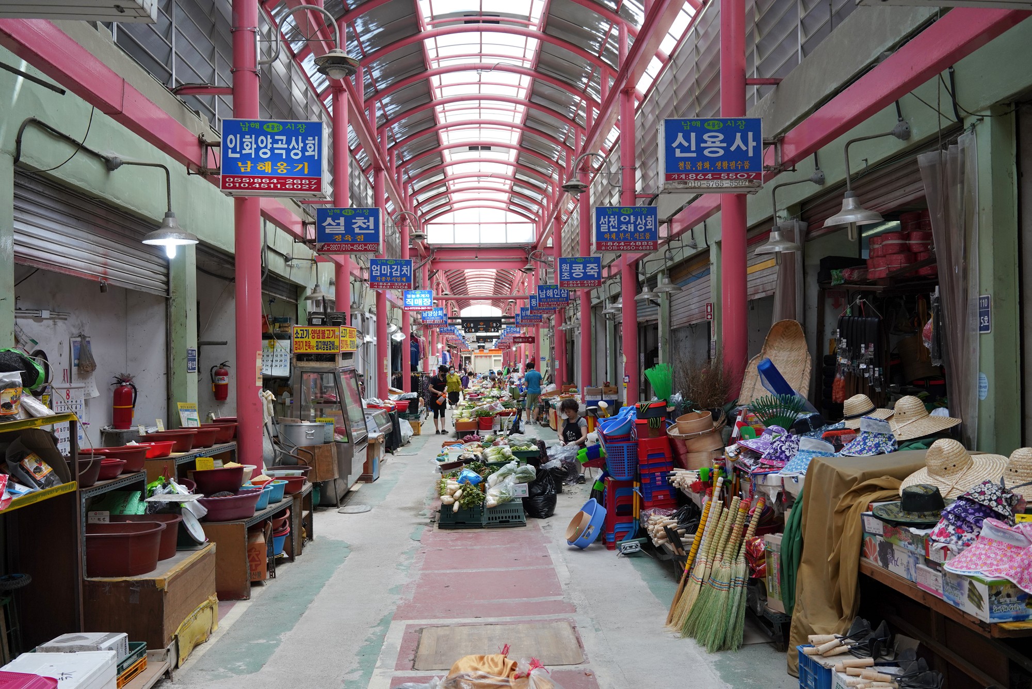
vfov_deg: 37.9
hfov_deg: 54.4
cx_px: 516
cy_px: 344
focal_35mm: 35
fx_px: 1003
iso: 800
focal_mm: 35
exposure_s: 1/100
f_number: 6.3
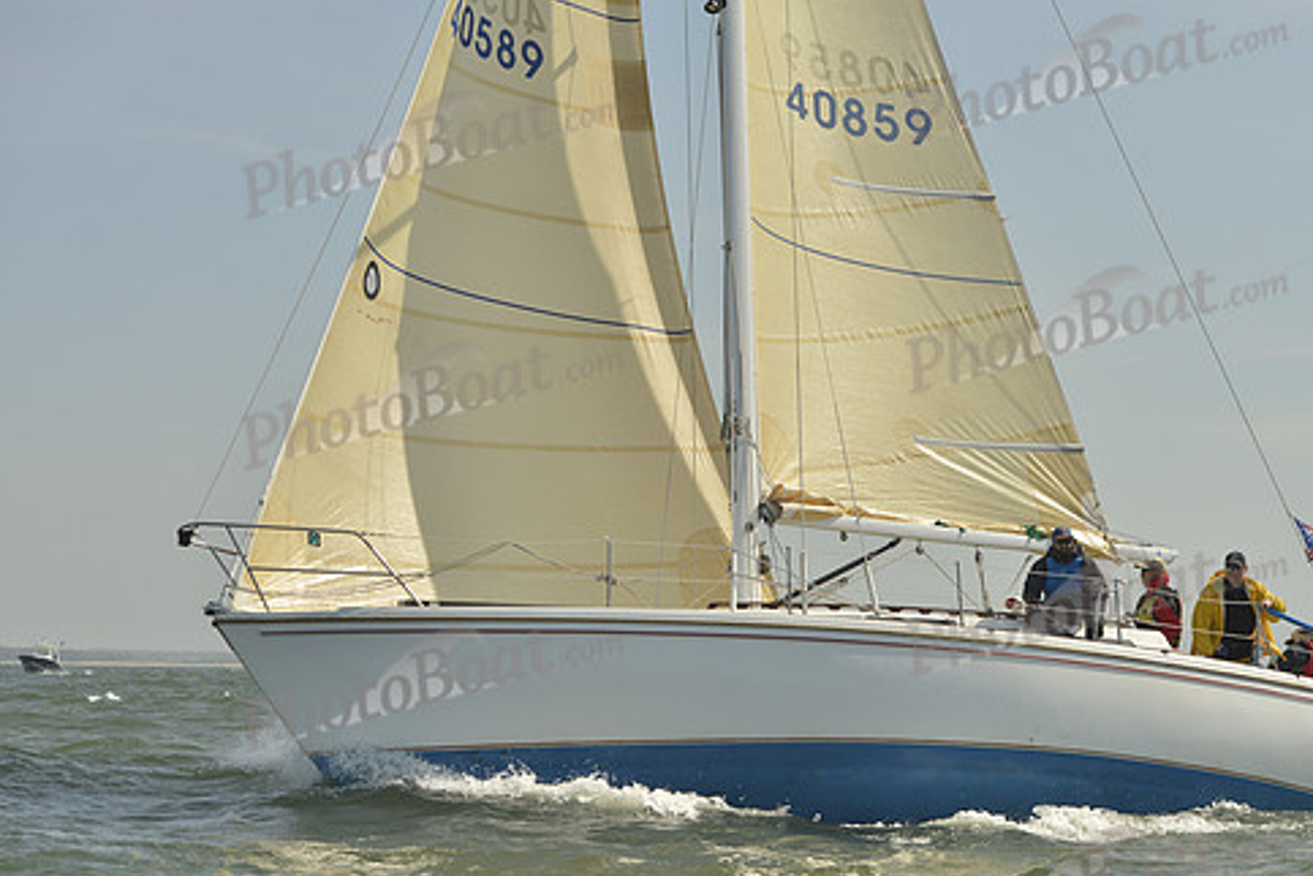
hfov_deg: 24.2
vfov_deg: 16.3
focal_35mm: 84
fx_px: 3063
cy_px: 502
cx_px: 767
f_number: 7.1
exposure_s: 1/1600
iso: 200
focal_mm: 70
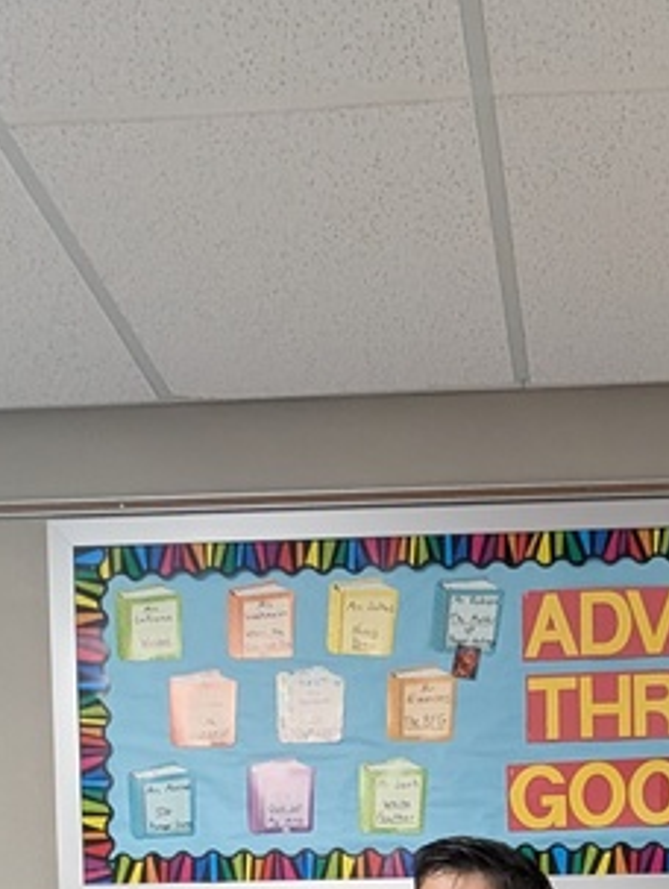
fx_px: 1131
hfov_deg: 31.9
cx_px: 556
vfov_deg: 31.2
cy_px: 1206
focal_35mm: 44
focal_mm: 1.95
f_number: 2.2
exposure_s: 1/24
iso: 277
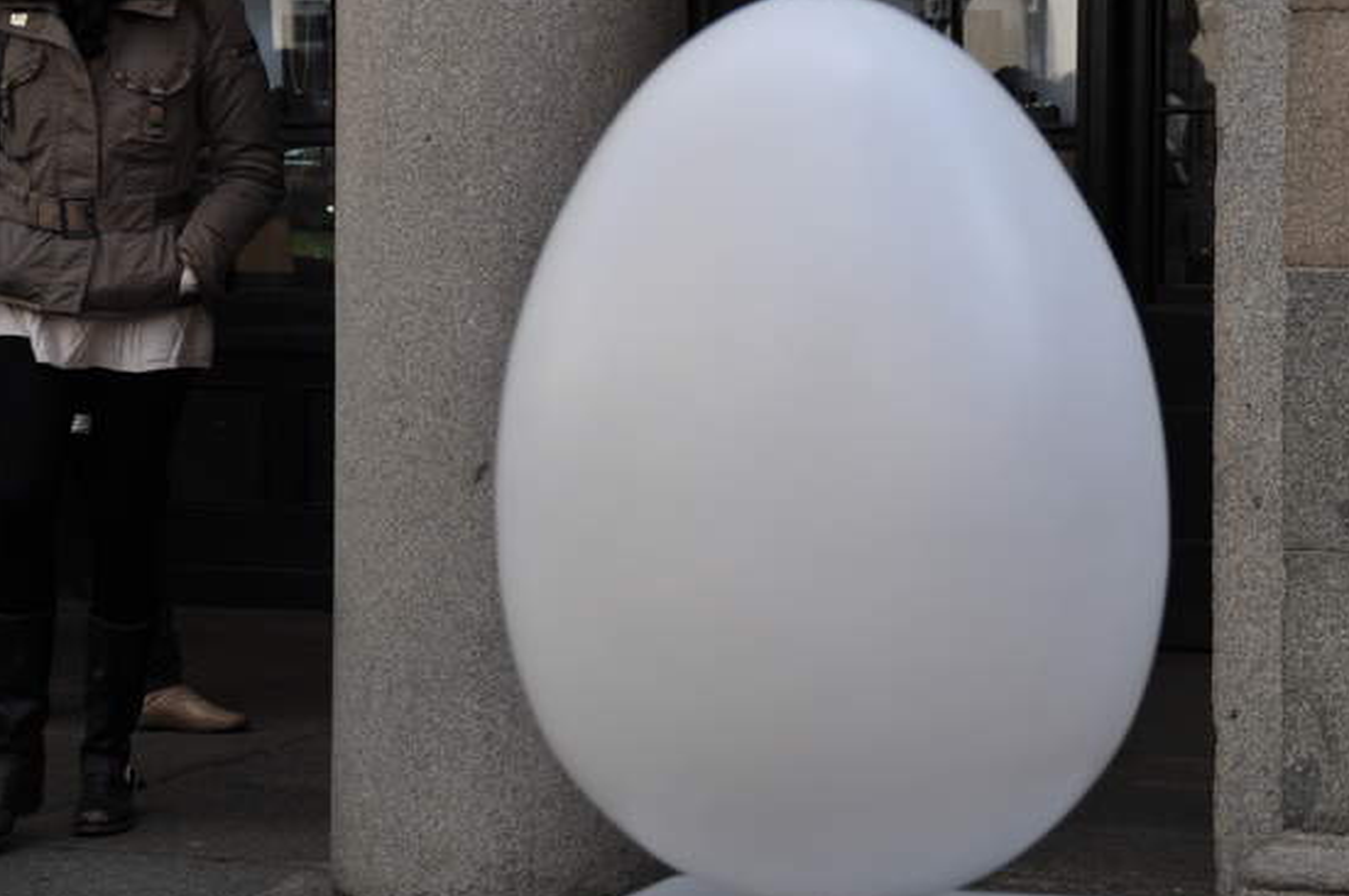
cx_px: 774
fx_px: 4887
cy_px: 432
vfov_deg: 10.5
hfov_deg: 15.7
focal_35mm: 131
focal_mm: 75
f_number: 5.6
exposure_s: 1/500
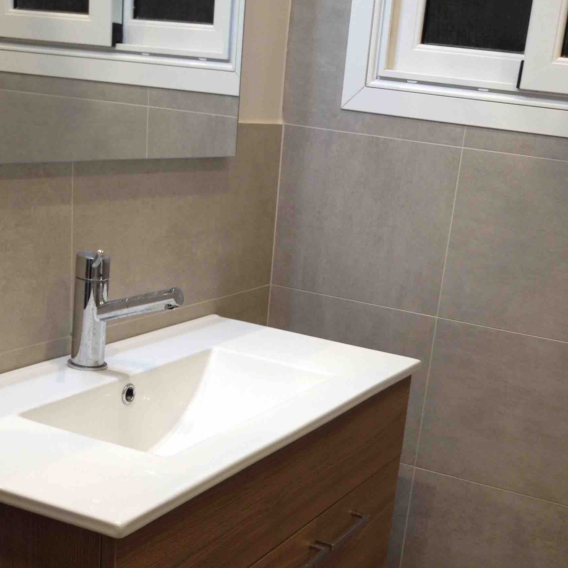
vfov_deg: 28.9
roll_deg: -4.7
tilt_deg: -21.6
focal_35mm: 58
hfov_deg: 29.5
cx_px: 330
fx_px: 1077
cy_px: 457
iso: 64
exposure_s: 1/40
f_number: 2.4
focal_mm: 4.28
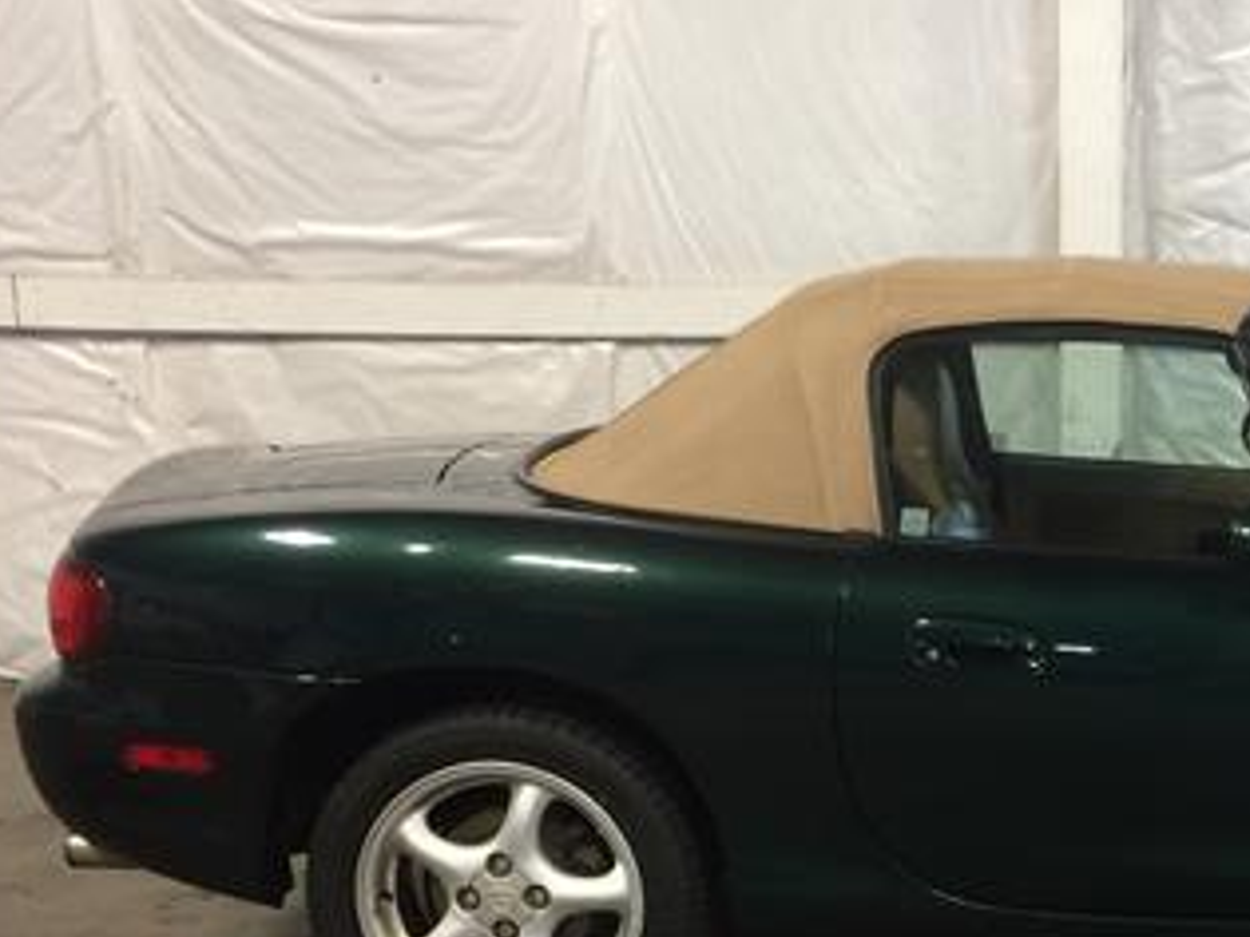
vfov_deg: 24.2
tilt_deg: -14.3
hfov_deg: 30.6
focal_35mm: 59
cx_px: 1218
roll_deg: -0.8
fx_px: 2130
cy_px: 814
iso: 80
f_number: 2.2
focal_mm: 4.15
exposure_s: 1/30
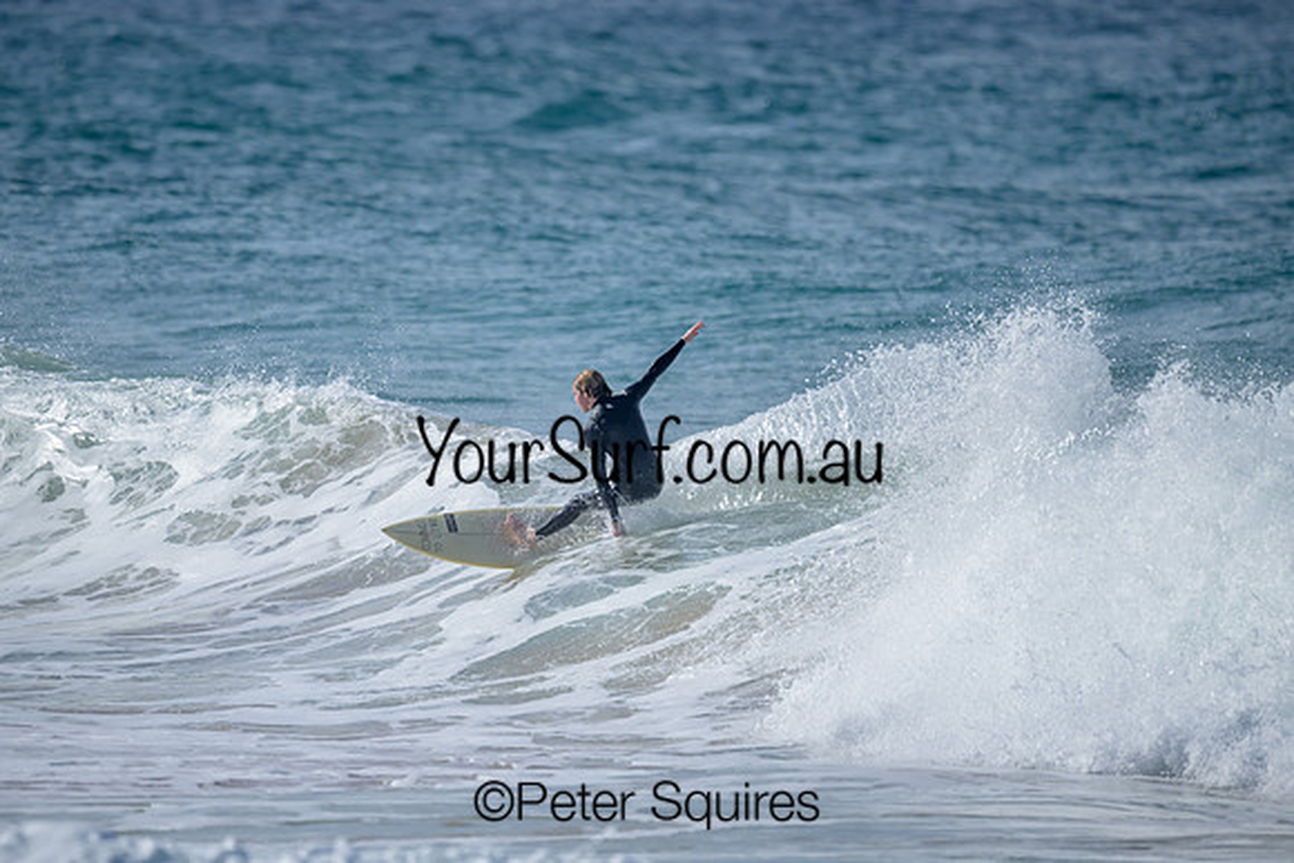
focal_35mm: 800
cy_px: 432
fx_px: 28761
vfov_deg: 1.7
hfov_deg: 2.6
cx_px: 647
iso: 220
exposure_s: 1/2500
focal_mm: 800
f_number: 6.3
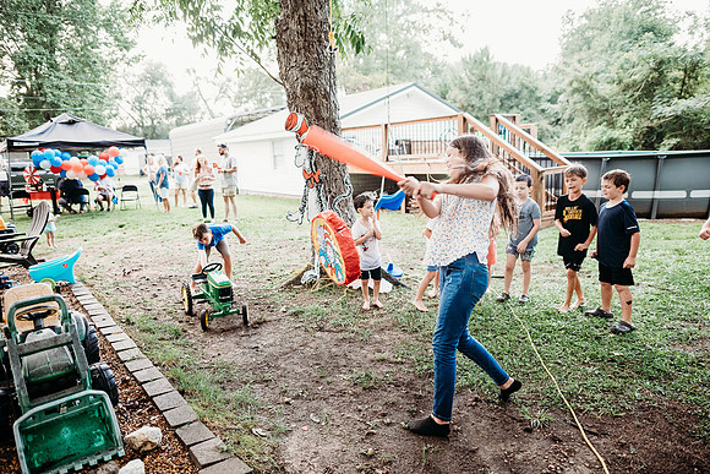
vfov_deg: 53.2
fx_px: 473
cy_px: 237
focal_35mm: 24
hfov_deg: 73.7
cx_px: 355
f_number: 2.5
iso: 1250
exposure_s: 1/200
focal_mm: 24
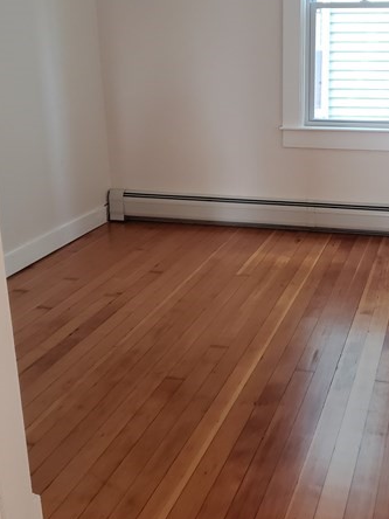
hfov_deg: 31.8
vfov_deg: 42.0
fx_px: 674
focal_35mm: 45
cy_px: 233
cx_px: 276
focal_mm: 4.3
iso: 320
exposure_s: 1/60
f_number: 1.5
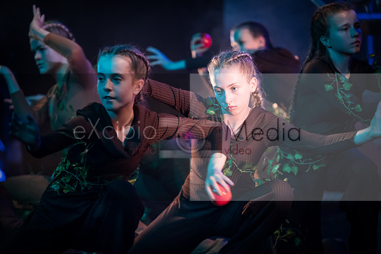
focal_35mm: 192
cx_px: 169
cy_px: 141
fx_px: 2034
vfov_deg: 7.1
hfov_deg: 10.7
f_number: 2.8
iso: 6400
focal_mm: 173
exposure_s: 1/200
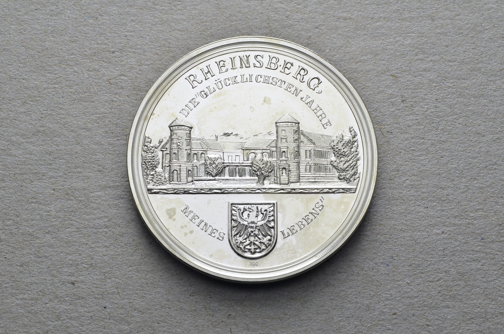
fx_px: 1153
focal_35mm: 82
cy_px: 167
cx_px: 252
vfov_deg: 16.5
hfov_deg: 24.7
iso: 400
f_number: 14
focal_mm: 55
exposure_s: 1/250
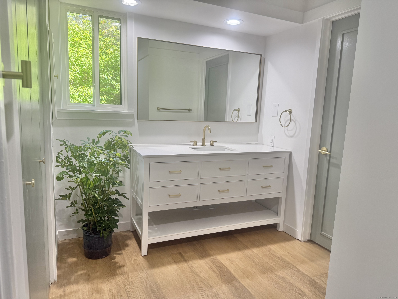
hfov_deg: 71.6
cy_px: 150
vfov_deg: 56.8
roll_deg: -2.4
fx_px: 276
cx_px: 199
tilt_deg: -8.4
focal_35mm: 24
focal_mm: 6.76
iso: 100
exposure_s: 1/120
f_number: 1.78
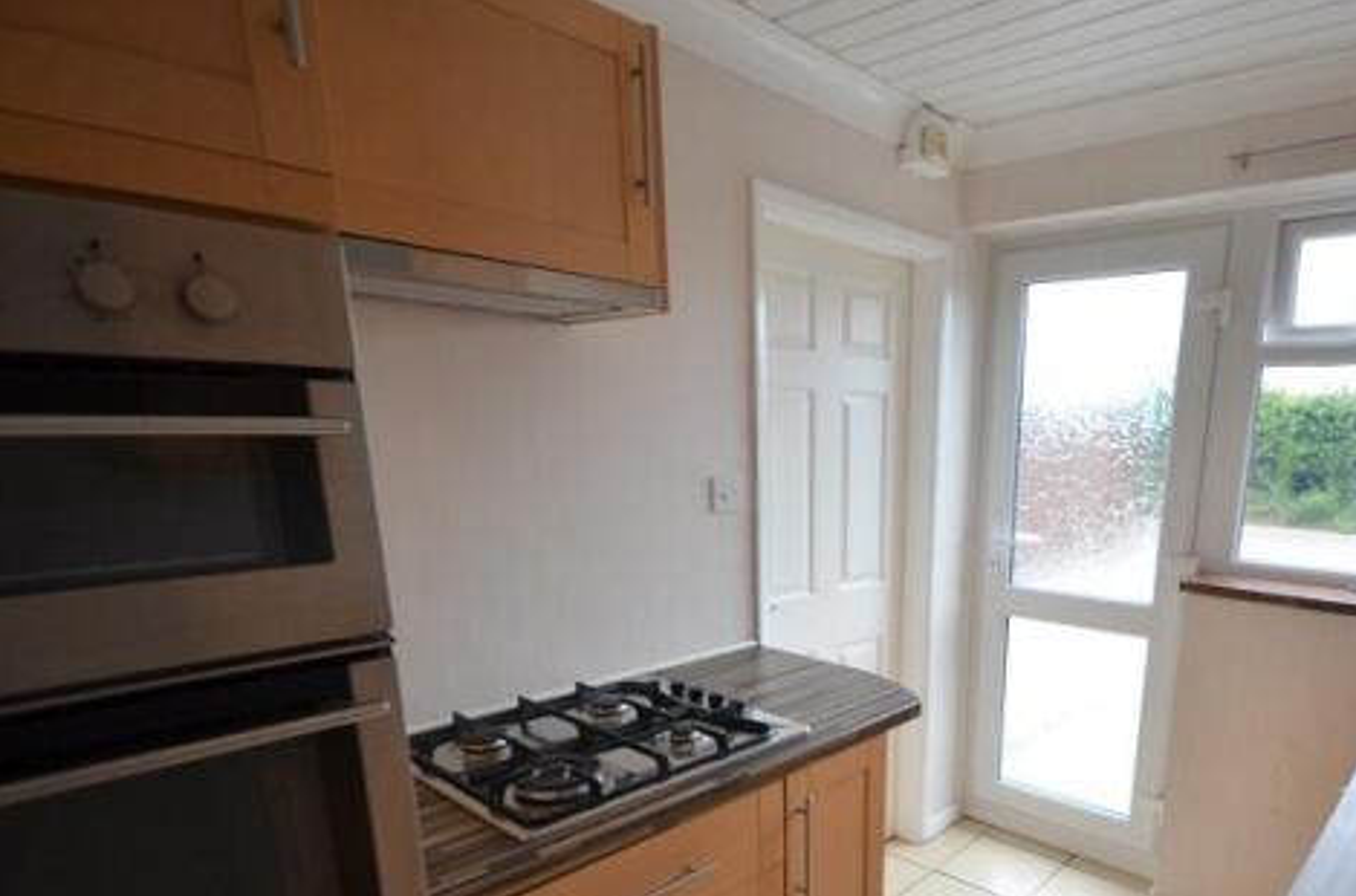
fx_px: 789
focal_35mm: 21
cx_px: 876
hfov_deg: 79.3
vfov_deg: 57.4
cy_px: 621
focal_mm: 10
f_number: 4
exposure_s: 1/60
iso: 400
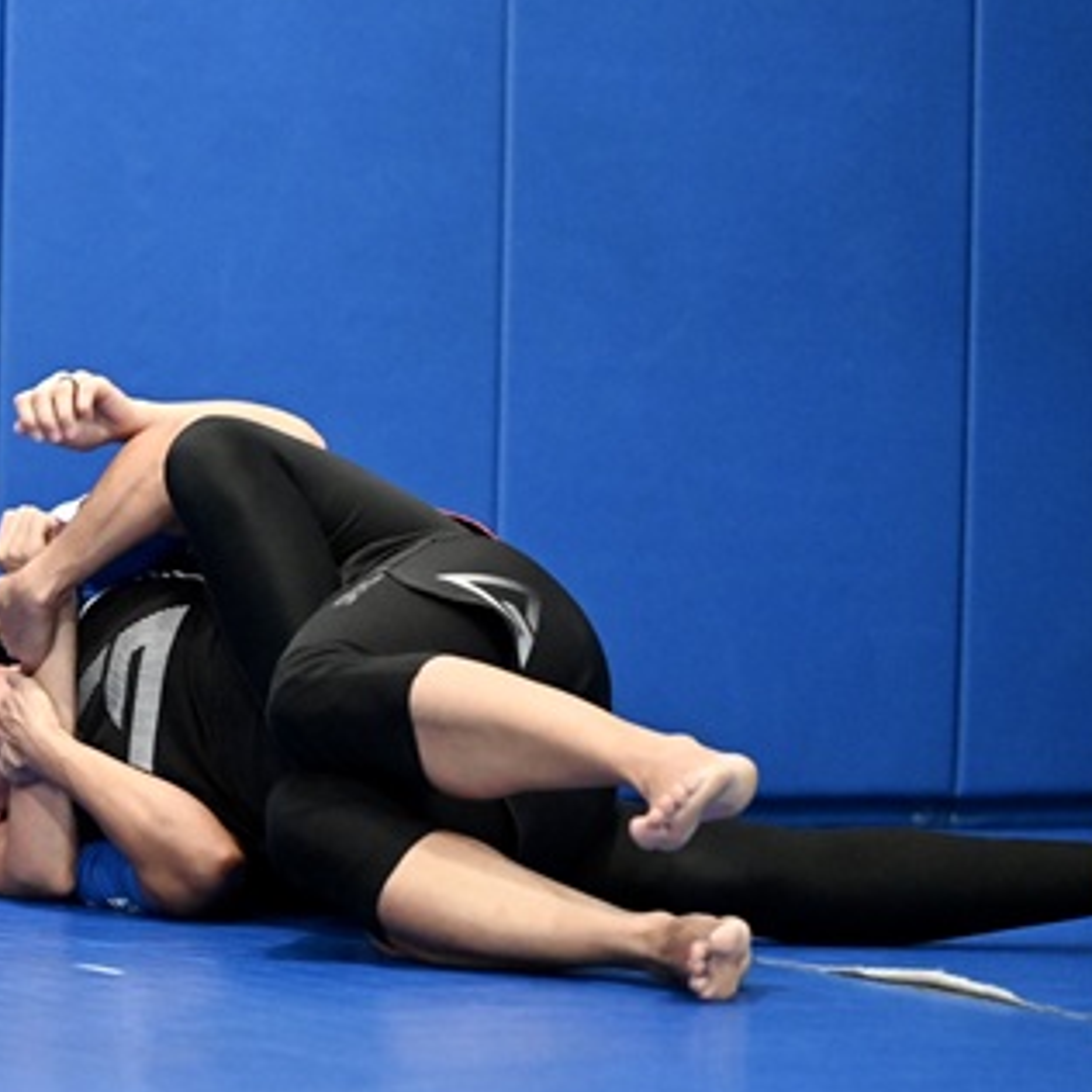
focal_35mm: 210
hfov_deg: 8.3
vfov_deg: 8.3
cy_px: 605
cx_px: 238
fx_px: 7495
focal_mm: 130
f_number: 2.8
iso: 16000
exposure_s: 1/640
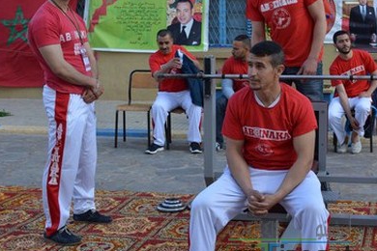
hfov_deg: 30.8
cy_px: 91
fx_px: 670
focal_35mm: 64
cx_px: 290
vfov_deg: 21.2
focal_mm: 26
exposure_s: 1/160
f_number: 6.3
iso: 200
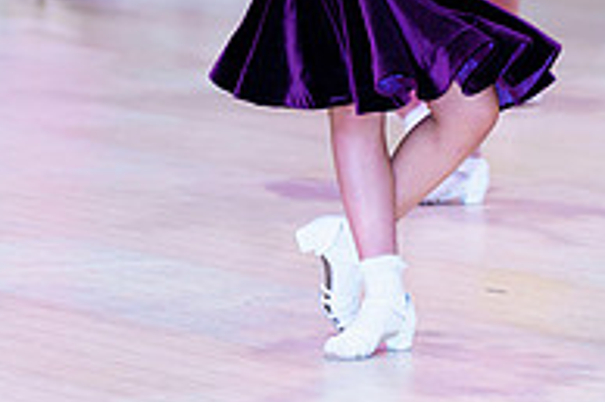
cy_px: -178
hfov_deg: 7.7
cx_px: 334
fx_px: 4483
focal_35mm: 267
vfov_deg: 5.1
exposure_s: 1/250
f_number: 2.8
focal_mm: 115
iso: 1000
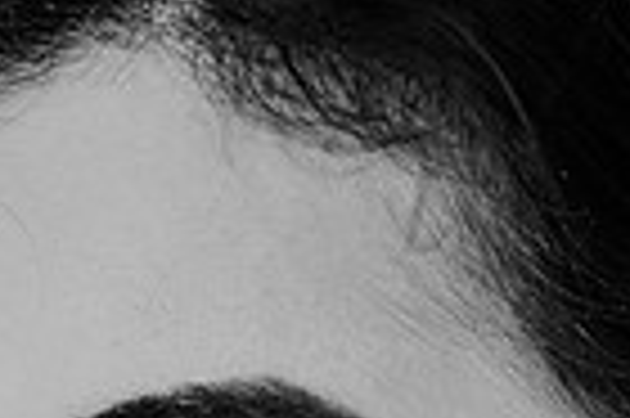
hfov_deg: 5.9
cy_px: 782
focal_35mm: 352
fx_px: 6153
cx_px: 432
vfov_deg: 3.9
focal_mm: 85
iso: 1000
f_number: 1.8
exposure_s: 1/160
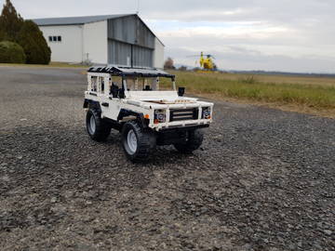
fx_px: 252
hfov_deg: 67.3
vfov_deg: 53.1
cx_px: 168
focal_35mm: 26
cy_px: 126
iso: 40
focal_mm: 4.3
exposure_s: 1/552
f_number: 1.7
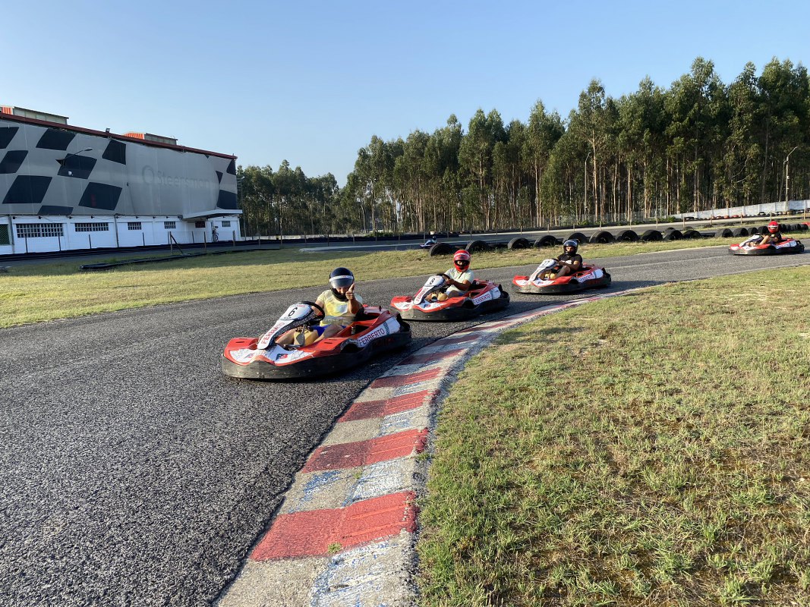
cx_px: 405
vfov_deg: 53.1
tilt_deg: -8.7
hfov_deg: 67.3
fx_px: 608
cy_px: 304
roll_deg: +3.4
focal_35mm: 26
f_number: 1.8
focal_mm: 4.25
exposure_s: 1/1157
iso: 32
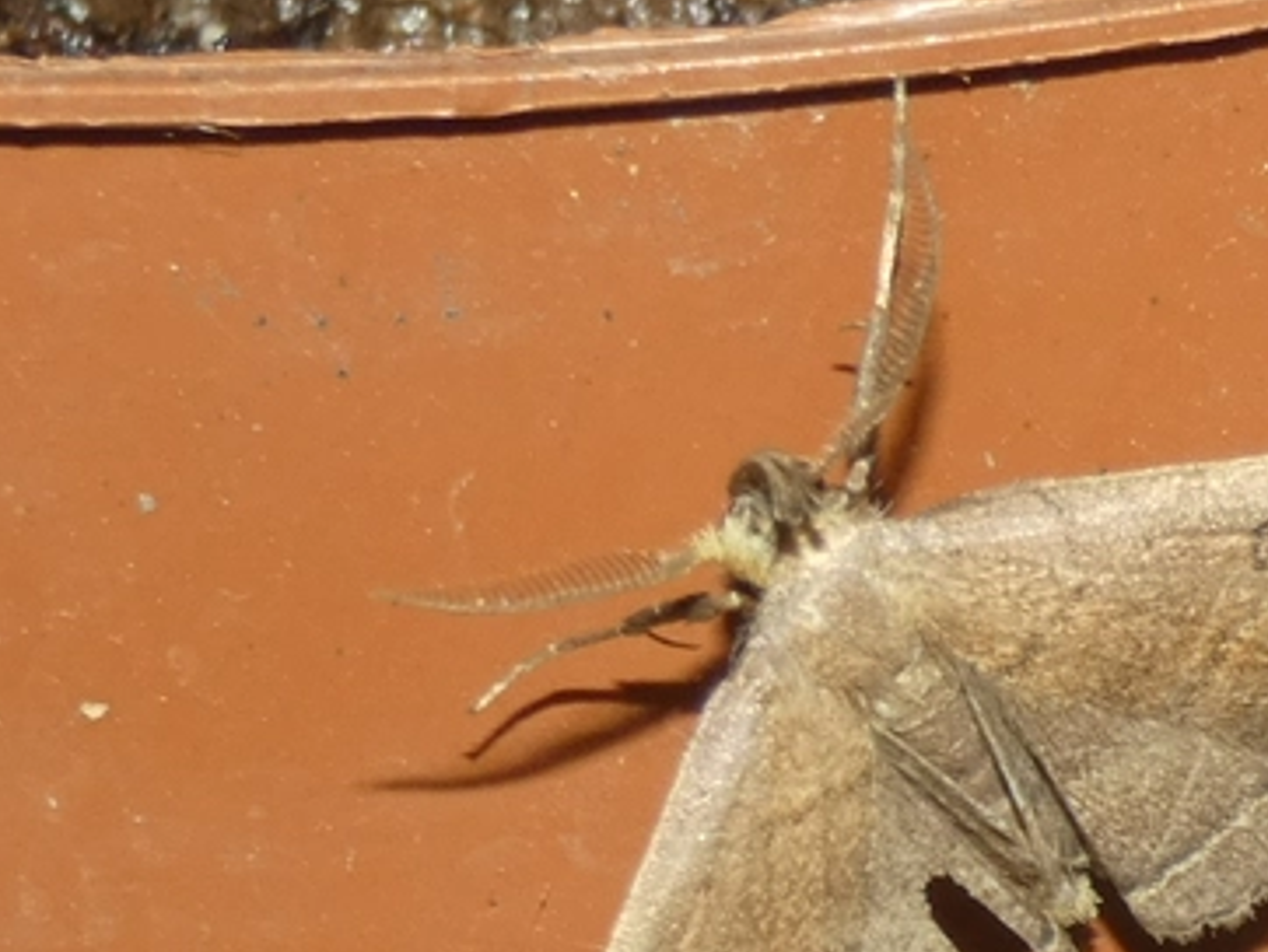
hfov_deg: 9.3
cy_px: 770
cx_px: 1009
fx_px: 7771
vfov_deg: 7.0
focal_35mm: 212
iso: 80
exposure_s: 1/60
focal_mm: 21.5
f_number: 5.1
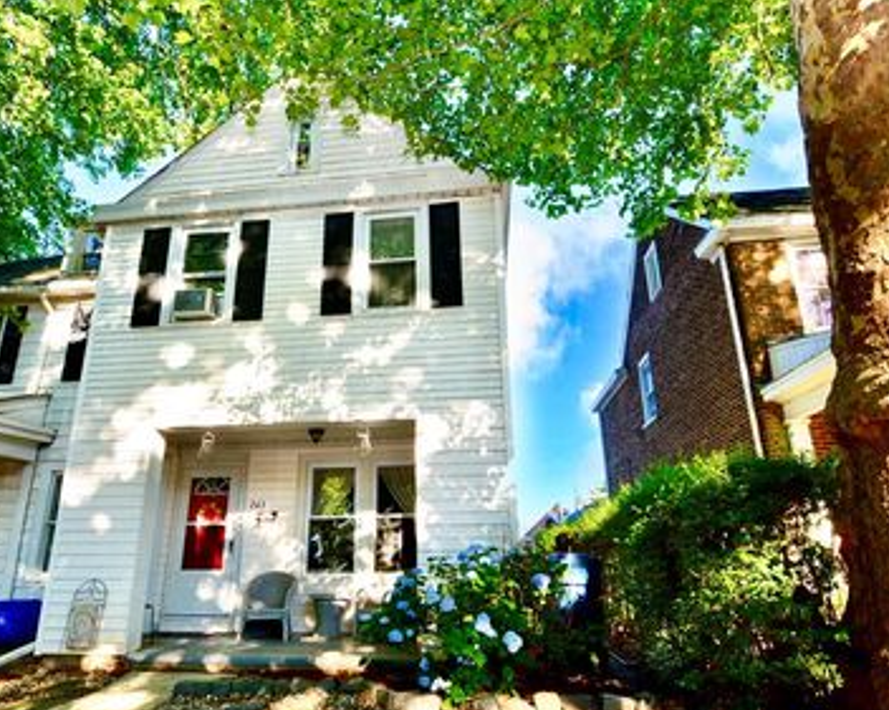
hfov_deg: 80.3
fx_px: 526
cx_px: 412
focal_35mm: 20
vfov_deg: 67.7
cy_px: 403
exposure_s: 1/30
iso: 450
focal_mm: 10
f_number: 9
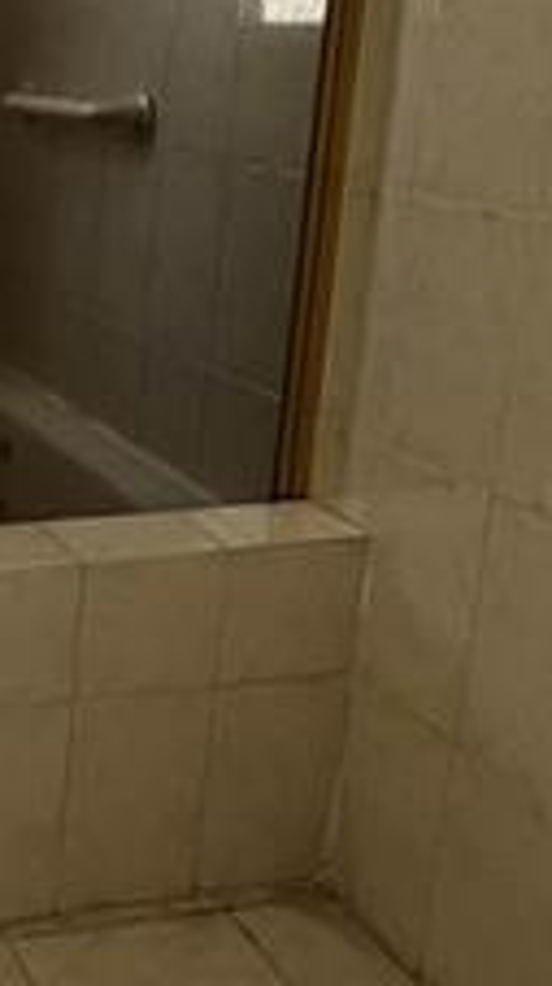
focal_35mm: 48
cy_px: 395
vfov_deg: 42.7
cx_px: -283
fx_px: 1254
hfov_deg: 20.9
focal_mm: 1.57
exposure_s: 1/99
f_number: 1.8
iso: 160
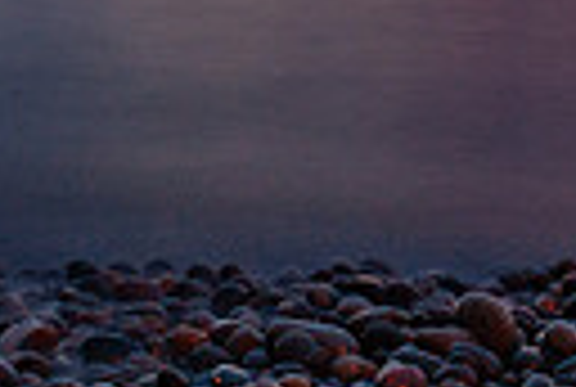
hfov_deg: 13.4
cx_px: 428
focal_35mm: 152
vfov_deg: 8.7
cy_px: -297
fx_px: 2438
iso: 100
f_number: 25
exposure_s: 130
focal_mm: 22
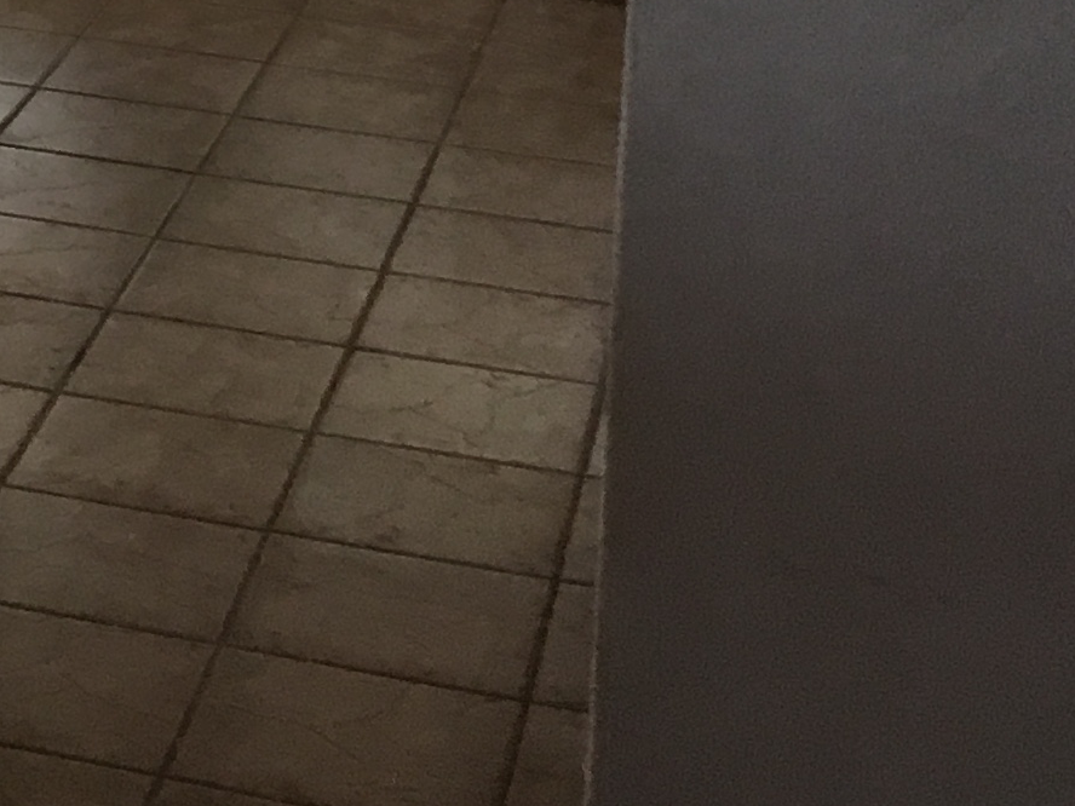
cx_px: -584
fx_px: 3540
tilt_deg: -8.3
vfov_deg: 12.1
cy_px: -568
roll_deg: -1.5
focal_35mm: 114
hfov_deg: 15.7
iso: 32
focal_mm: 3.3
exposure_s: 1/33
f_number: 2.4
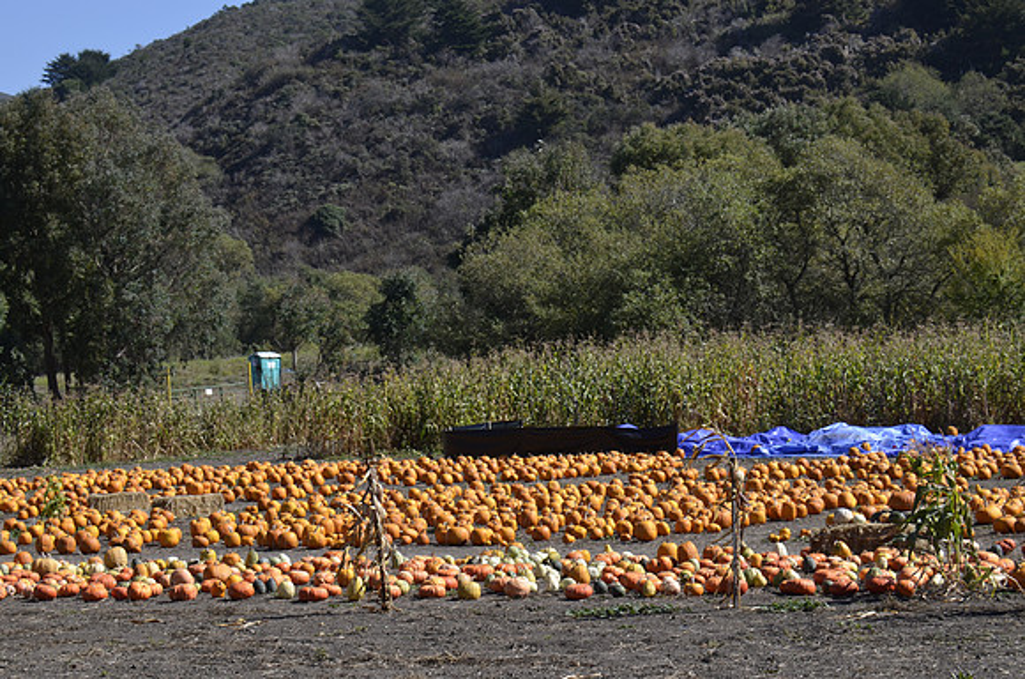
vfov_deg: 16.2
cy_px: 340
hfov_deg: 24.2
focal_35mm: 84
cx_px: 512
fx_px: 2386
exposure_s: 1/250
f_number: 8
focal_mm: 56
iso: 110
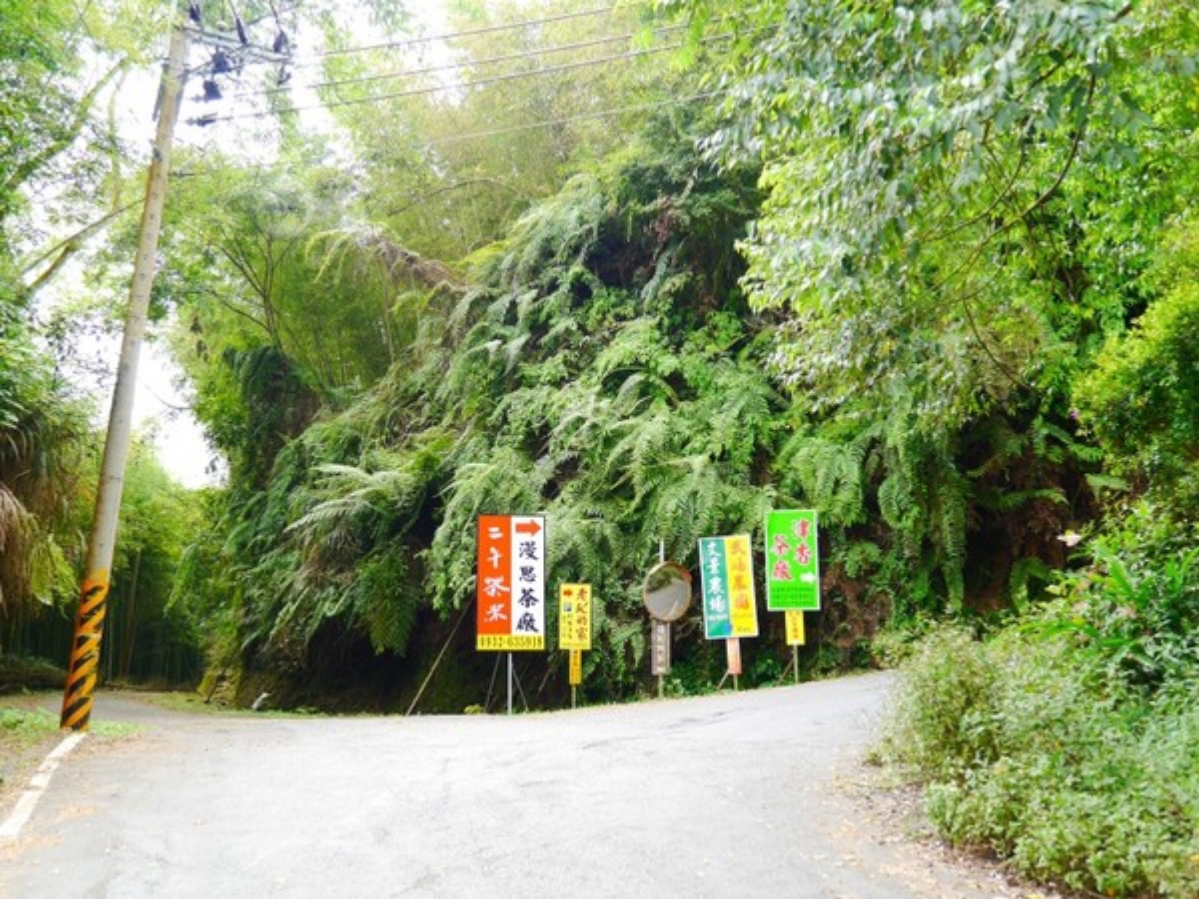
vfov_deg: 44.2
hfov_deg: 56.8
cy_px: 450
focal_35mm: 32
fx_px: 1108
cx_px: 600
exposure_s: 1/100
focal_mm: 16
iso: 160
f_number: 3.6
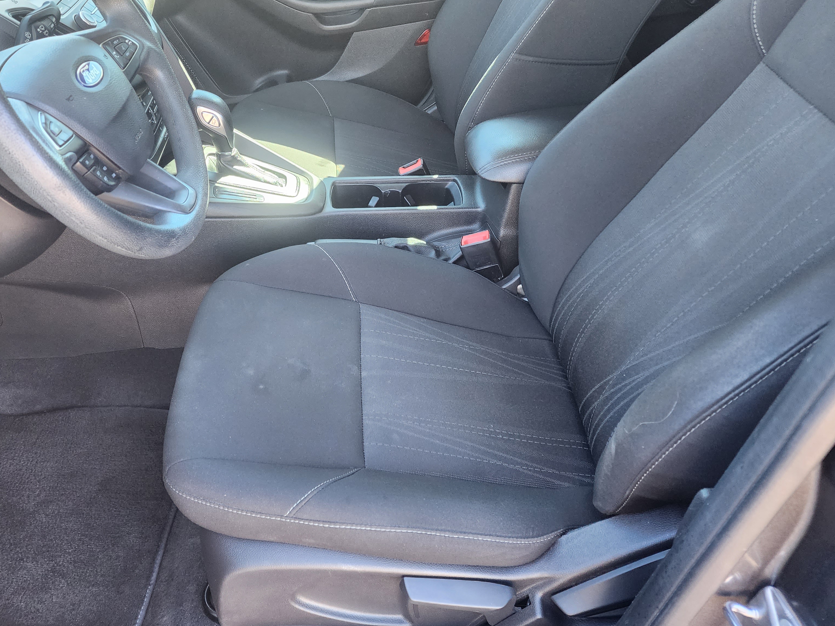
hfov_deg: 59.6
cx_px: 342
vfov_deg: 46.8
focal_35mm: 30
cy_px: 298
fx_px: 724
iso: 250
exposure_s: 1/120
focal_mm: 6.4
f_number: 1.8
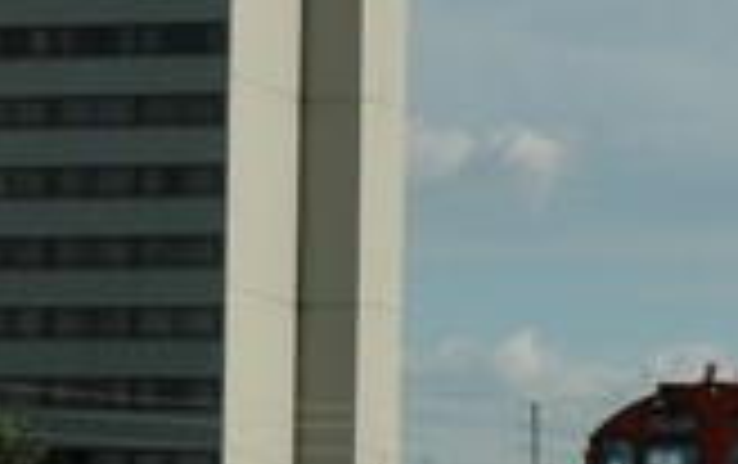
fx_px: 5277
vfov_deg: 5.0
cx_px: 423
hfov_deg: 8.0
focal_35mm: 262
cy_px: 487
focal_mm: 44
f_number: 16
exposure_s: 1/250
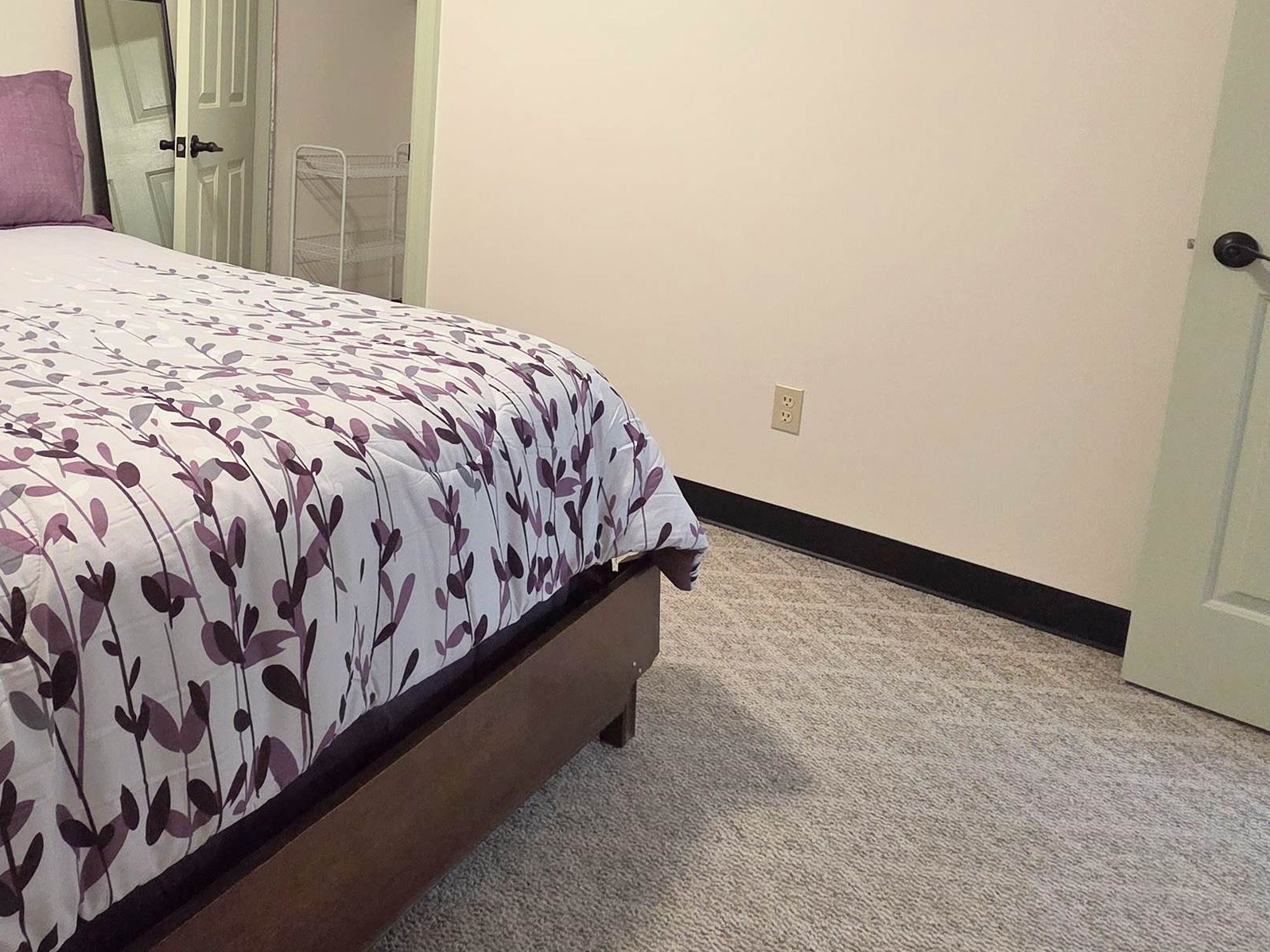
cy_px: 242
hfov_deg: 67.8
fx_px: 917
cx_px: 442
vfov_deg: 52.6
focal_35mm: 25
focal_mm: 2.2
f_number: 2.2
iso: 640
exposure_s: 1/60
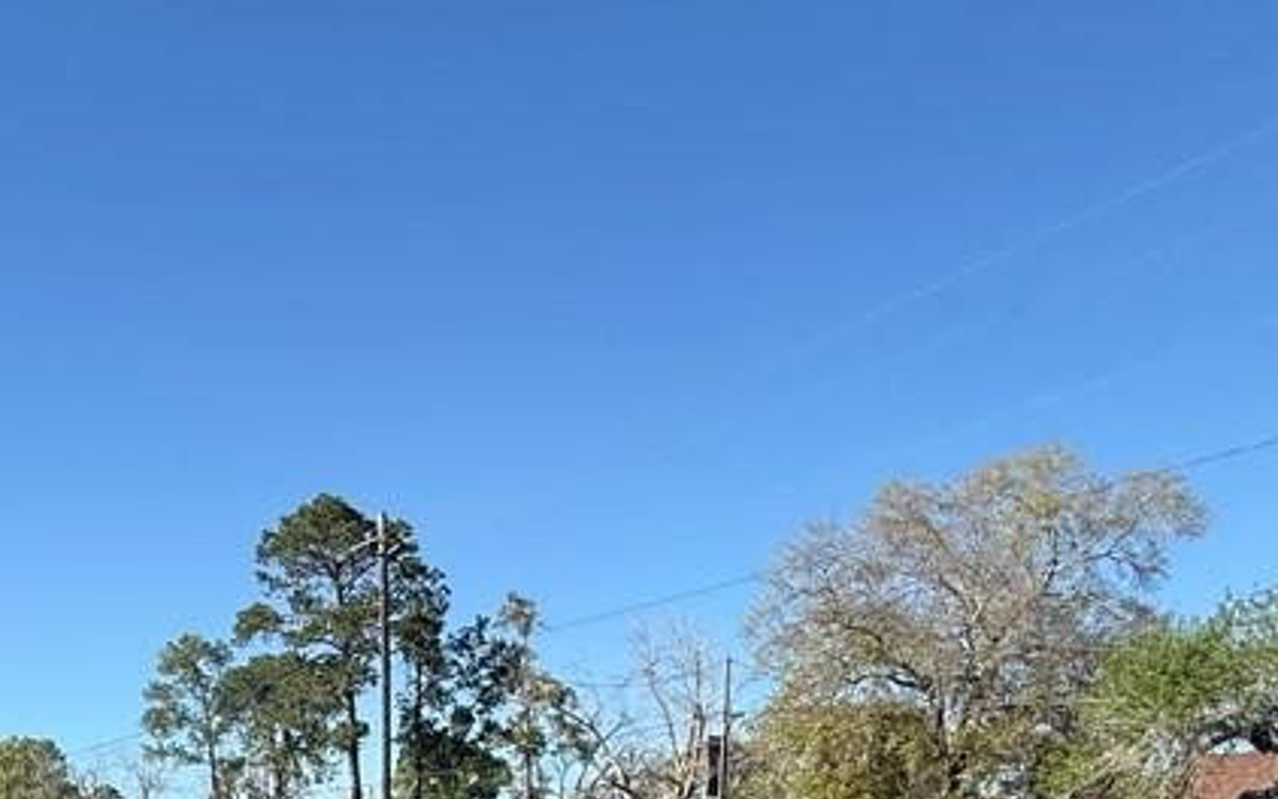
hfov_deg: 51.2
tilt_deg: -7.4
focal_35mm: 36
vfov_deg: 28.6
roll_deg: +1.1
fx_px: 1254
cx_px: 285
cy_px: 1050
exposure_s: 1/1189
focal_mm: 2.22
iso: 50
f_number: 2.2
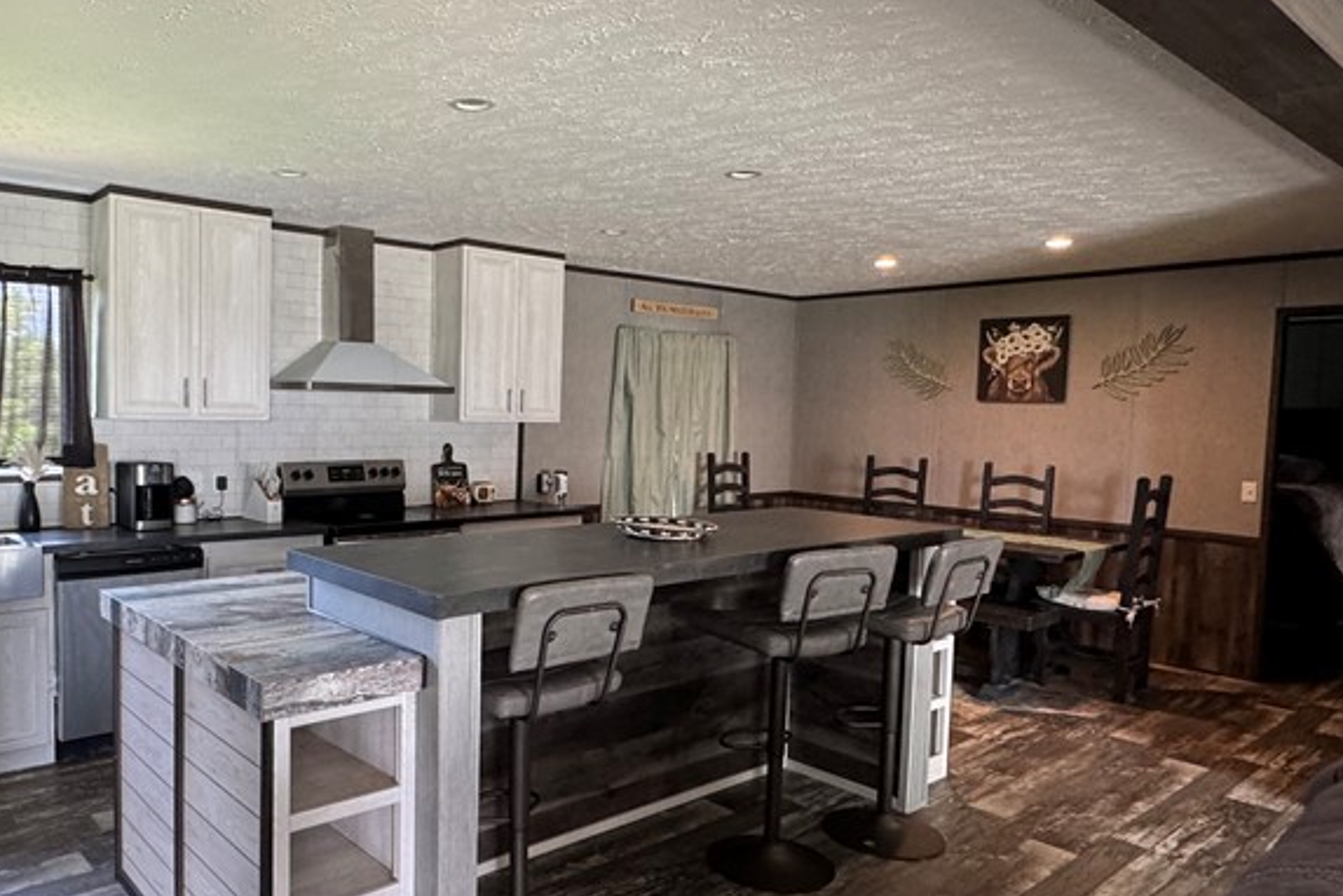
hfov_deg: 68.2
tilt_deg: -4.2
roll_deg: -2.1
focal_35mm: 26
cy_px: 467
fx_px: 970
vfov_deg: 49.5
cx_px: 492
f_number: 2.2
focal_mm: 2.22
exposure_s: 1/60
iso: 250
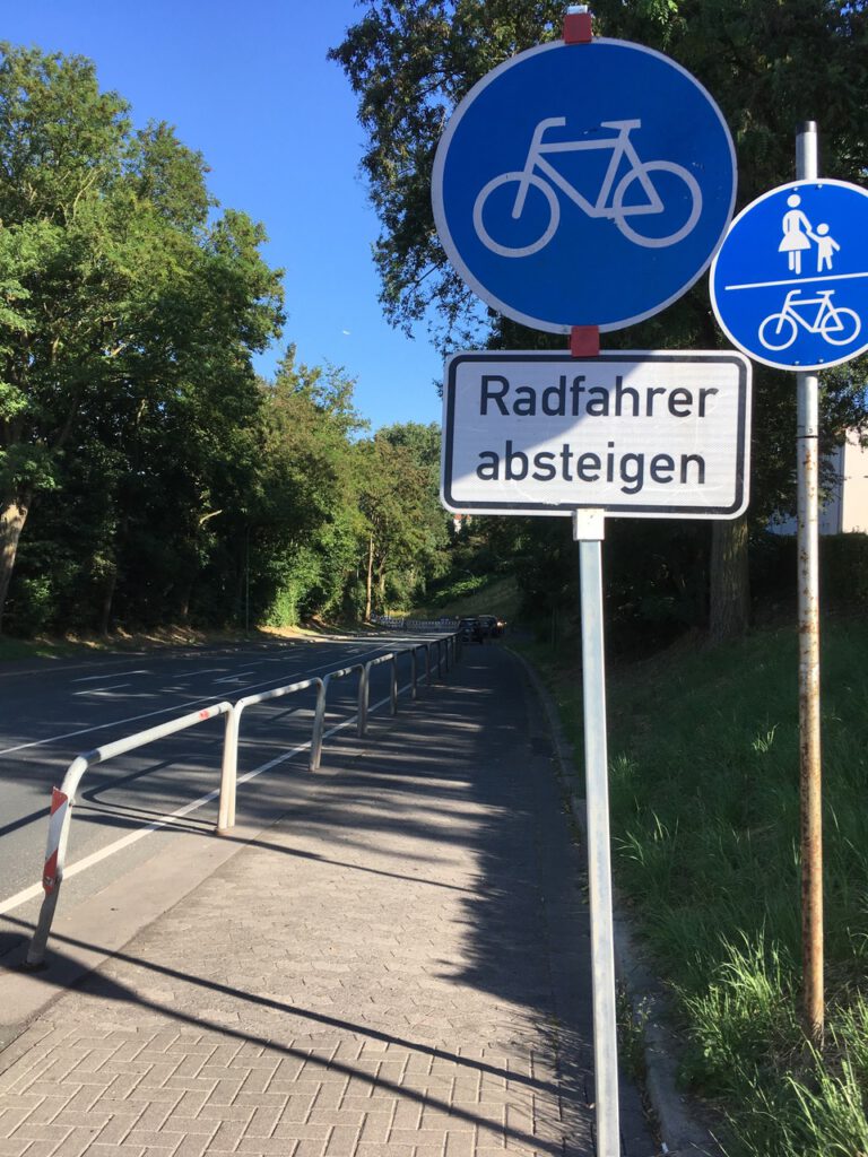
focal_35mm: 29
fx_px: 970
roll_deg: -1.8
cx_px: 434
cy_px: 578
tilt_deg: +0.3
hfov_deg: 48.2
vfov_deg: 61.7
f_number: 2.2
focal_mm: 4.15
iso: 25
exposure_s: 1/739
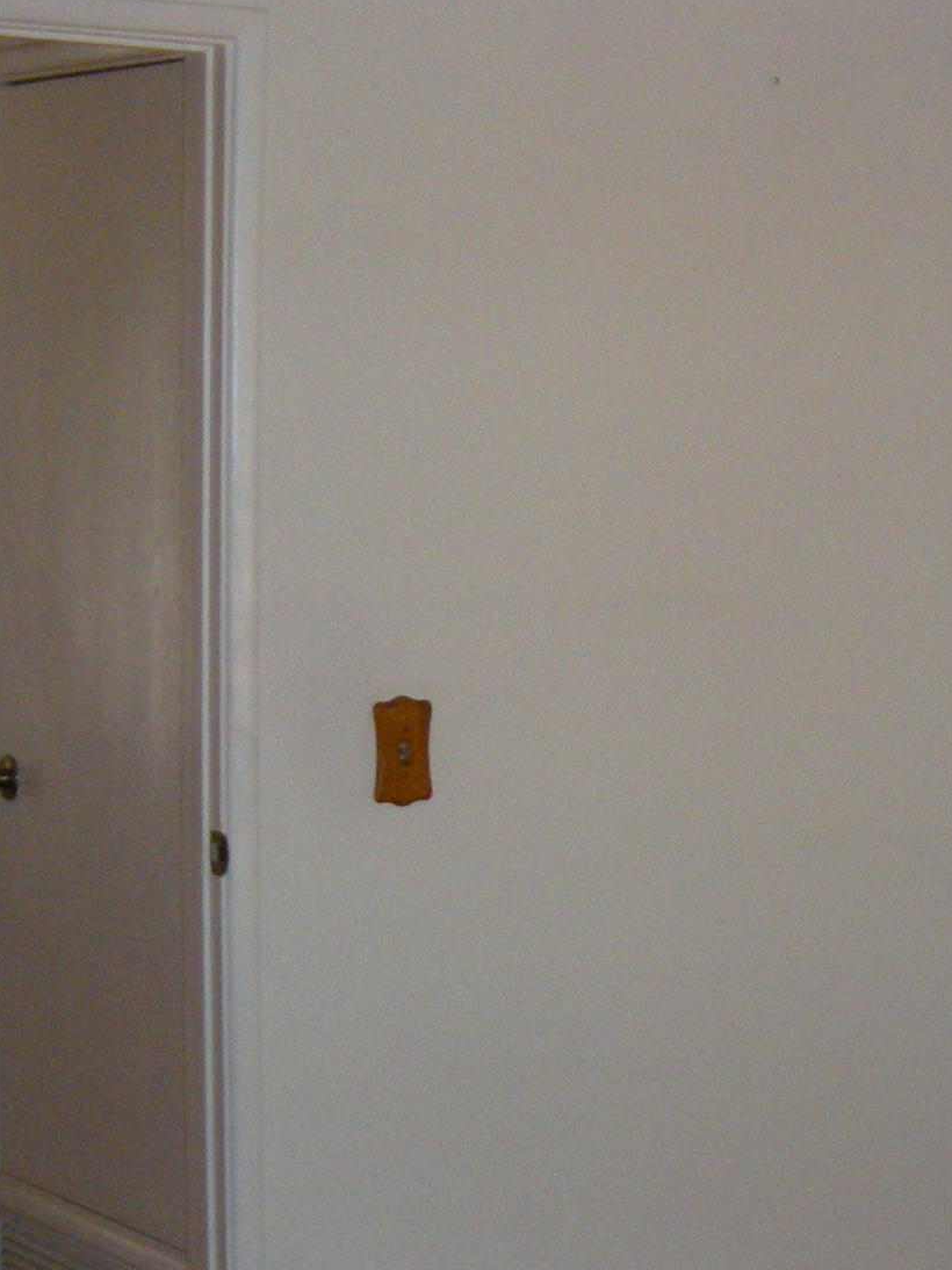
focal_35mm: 96
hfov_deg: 14.6
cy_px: 904
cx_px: 1329
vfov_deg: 20.3
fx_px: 3522
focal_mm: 5.9
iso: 200
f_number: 3.8
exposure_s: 1/57.2
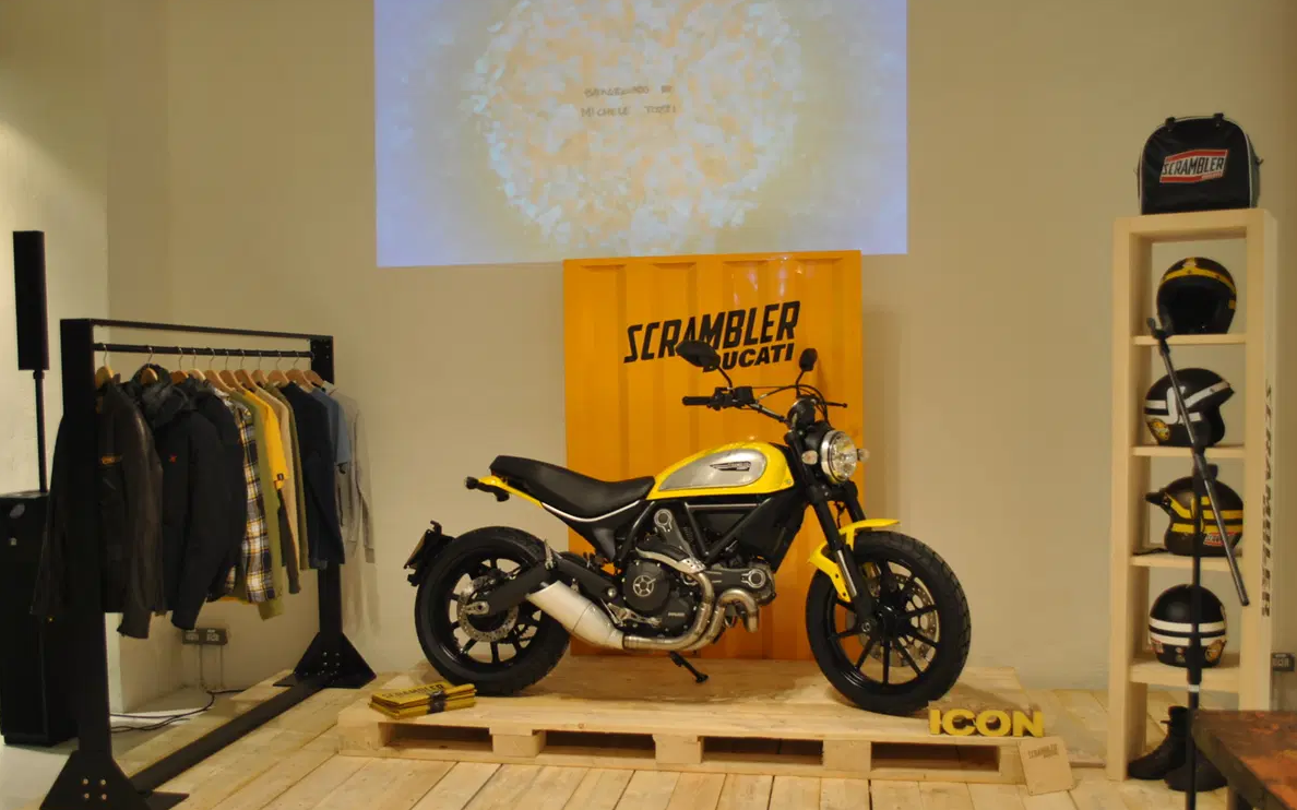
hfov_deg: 56.7
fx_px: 1202
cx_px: 652
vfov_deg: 37.2
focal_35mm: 34
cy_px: 433
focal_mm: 22
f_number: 4
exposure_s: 1/40
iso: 200
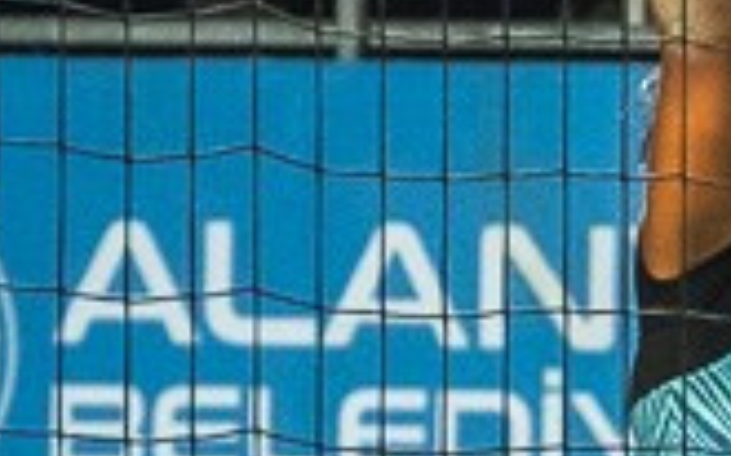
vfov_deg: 1.5
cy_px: 742
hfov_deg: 2.4
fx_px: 17685
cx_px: 859
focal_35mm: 888
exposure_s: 1/1250
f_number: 3.5
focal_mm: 75
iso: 1250
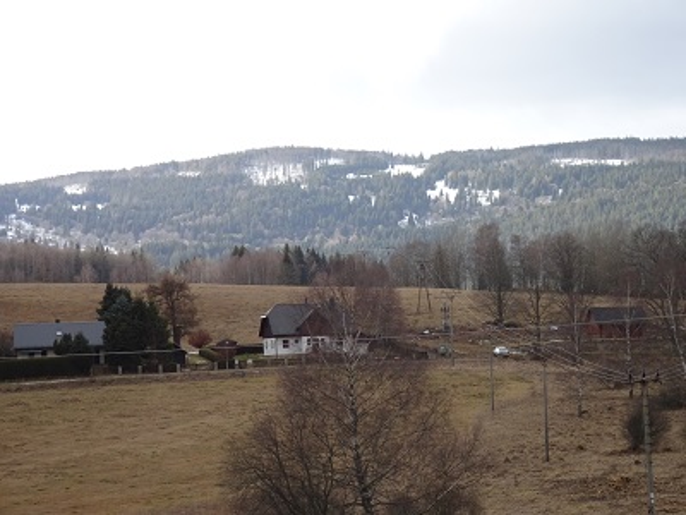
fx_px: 1982
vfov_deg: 14.8
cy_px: 258
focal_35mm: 100
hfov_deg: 19.6
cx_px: 343
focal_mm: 17.01
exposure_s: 1/250
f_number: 5
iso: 160
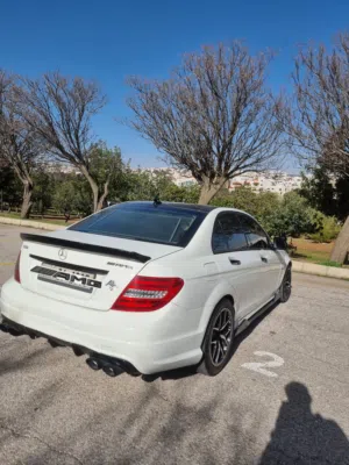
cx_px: 174
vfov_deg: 71.6
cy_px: 232
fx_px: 323
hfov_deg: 56.8
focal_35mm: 24
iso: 50
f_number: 1.8
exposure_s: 1/2500
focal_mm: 6.7
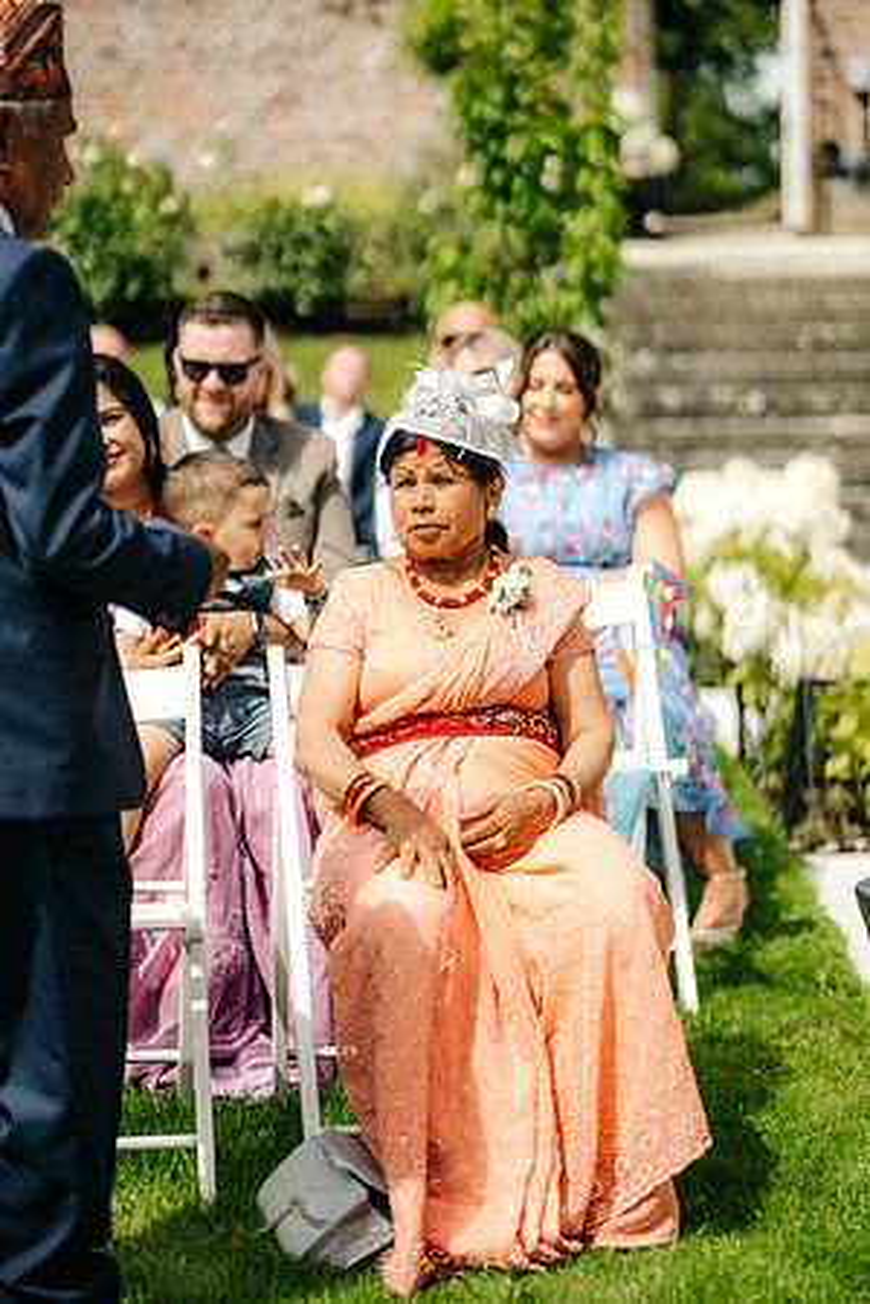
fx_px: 3081
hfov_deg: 16.1
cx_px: 435
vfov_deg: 23.9
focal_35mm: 85
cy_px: 652
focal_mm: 85
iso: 100
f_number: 2
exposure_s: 1/6400
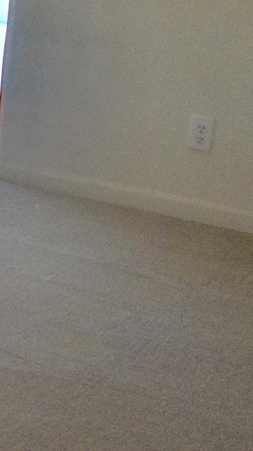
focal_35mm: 129
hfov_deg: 7.2
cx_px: -729
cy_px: -29
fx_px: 1539
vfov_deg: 16.2
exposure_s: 1/500
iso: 720
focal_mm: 18
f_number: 8
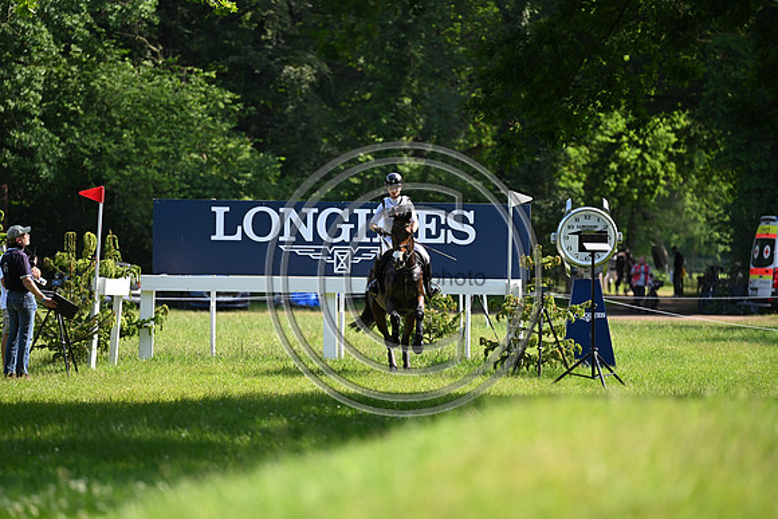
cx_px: 389
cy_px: 260
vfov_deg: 6.9
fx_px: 4323
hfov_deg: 10.3
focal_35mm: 200
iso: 560
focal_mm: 200
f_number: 3.5
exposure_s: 1/1600
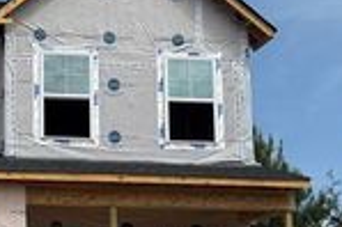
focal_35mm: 84
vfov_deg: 16.1
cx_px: -44
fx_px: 797
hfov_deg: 22.7
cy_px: 196
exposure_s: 1/5714
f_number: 1.78
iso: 80
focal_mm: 6.76
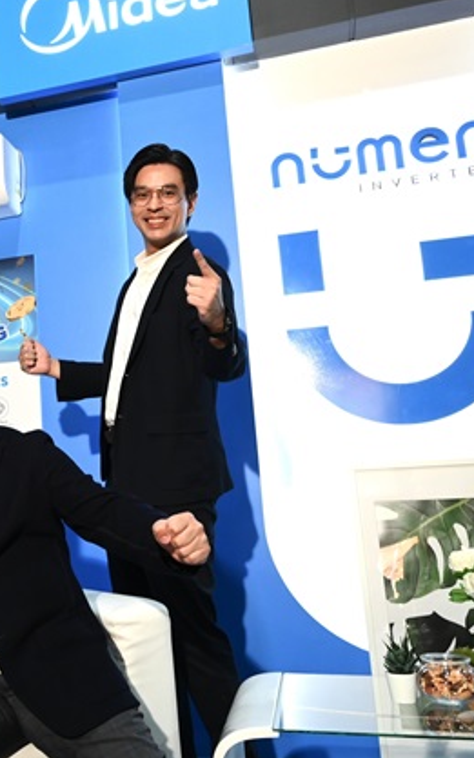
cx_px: 13
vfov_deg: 48.1
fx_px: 847
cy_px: 345
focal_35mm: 41
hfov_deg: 29.4
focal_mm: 24
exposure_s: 1/100
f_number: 6.3
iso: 3200
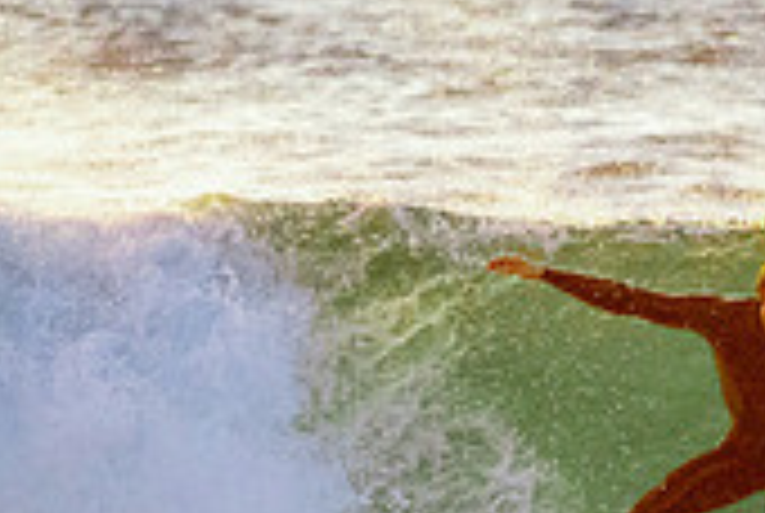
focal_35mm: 2552
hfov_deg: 0.8
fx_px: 54324
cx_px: 783
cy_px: 610
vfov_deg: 0.5
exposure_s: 1/2000
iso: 1400
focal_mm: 500
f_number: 5.6
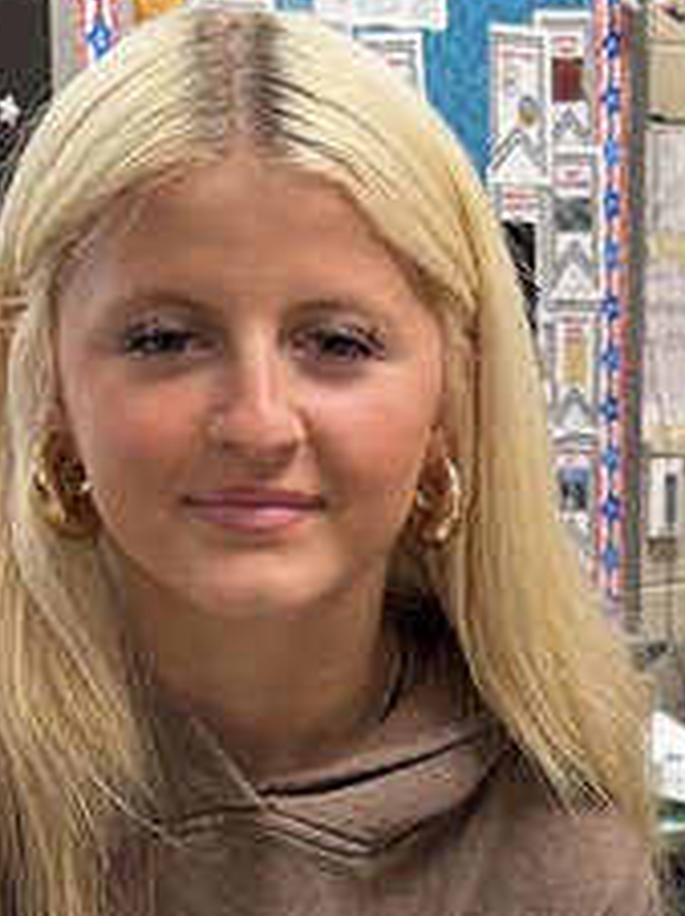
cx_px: 774
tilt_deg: -15.6
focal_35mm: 118
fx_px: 3119
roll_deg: -1.3
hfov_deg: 12.3
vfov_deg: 16.0
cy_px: 1139
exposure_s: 1/60
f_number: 1.6
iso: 125
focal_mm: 5.96
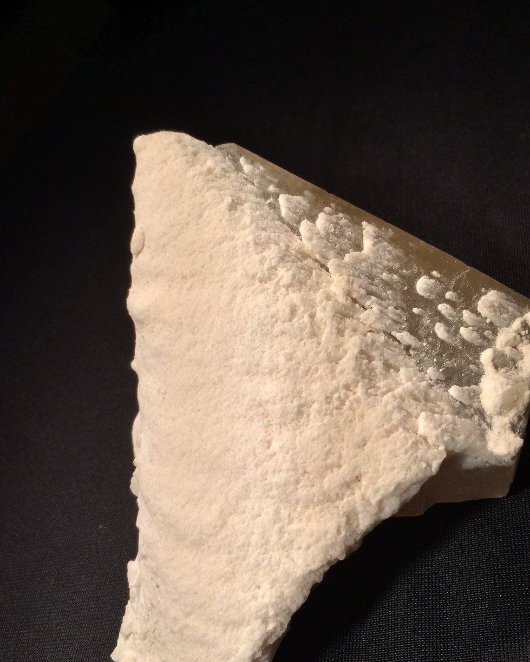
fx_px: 726
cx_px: 275
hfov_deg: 40.1
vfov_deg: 49.0
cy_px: 367
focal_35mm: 37
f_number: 2.2
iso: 32
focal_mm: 4.15
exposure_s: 1/357
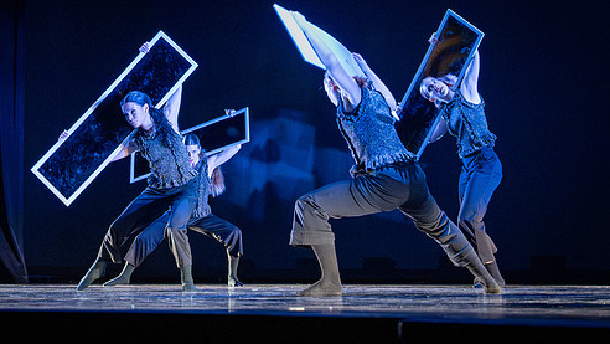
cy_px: -80
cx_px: 174
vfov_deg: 13.8
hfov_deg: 24.8
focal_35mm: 85
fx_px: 1375
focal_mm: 33
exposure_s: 1/200
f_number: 2.8
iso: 4000
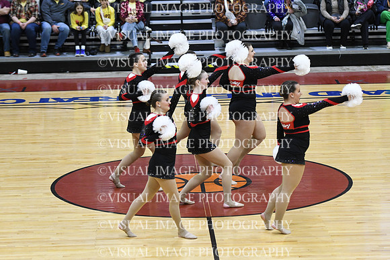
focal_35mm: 138
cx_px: 195
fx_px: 1495
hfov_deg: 14.9
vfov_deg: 9.9
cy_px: 130
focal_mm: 92
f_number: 2.8
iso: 3200
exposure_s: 1/400
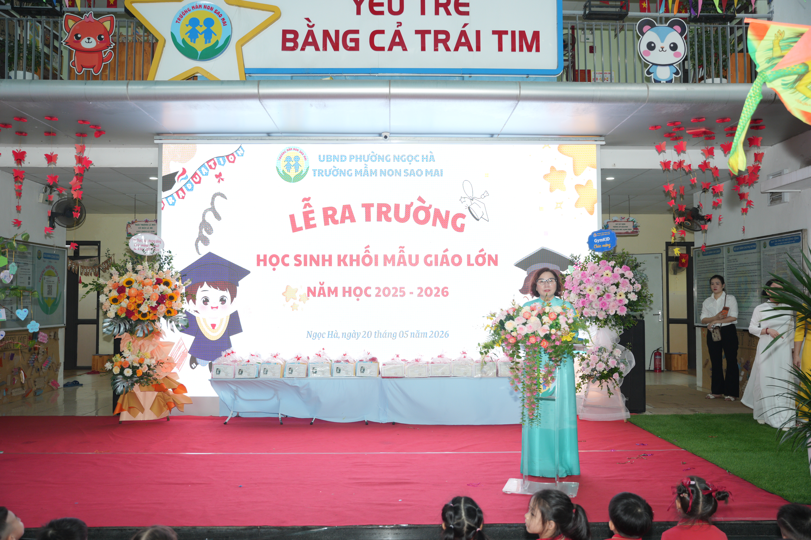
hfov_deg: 57.5
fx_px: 739
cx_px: 406
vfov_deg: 40.2
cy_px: 270
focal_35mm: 33
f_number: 3.5
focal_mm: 32.8
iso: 400
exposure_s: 1/160
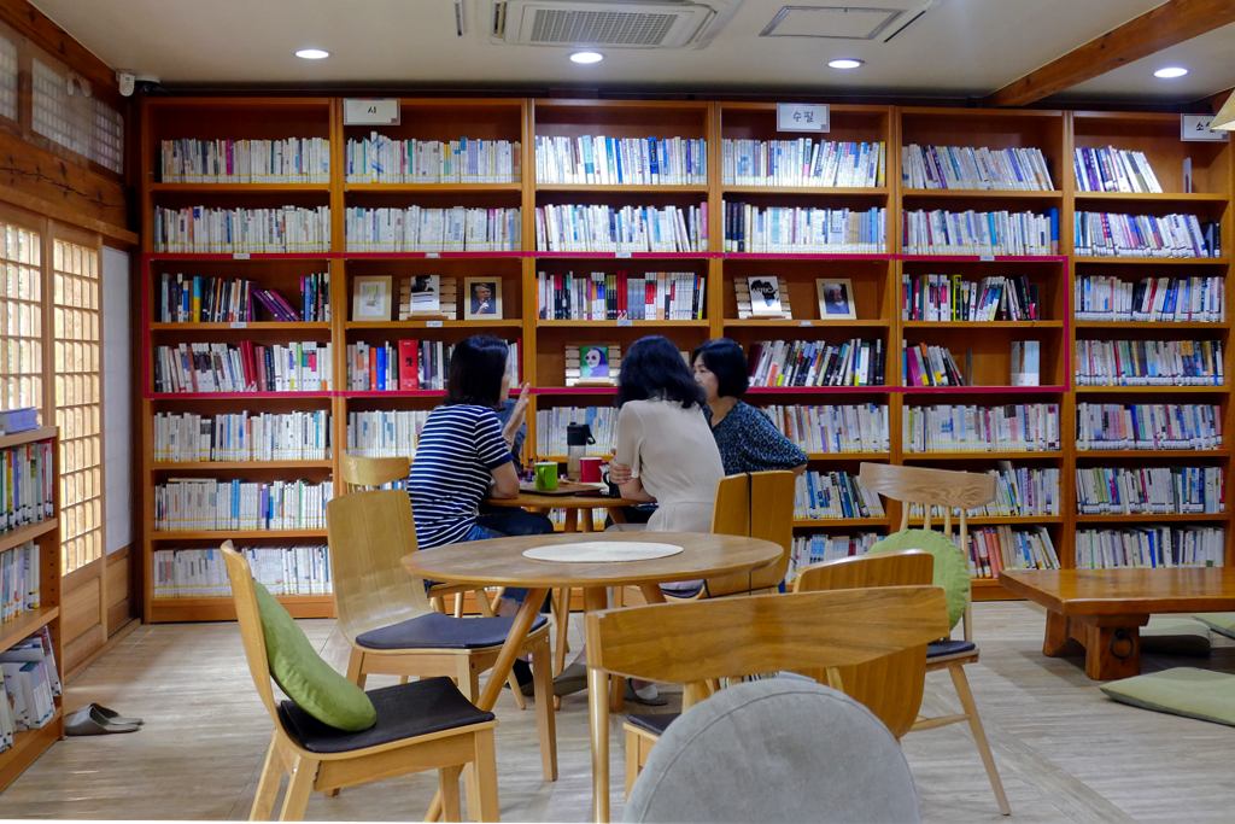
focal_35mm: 35
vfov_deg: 37.9
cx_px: 618
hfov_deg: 54.4
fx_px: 1201
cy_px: 412
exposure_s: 1/80
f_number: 3.1
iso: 1000
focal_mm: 12.6
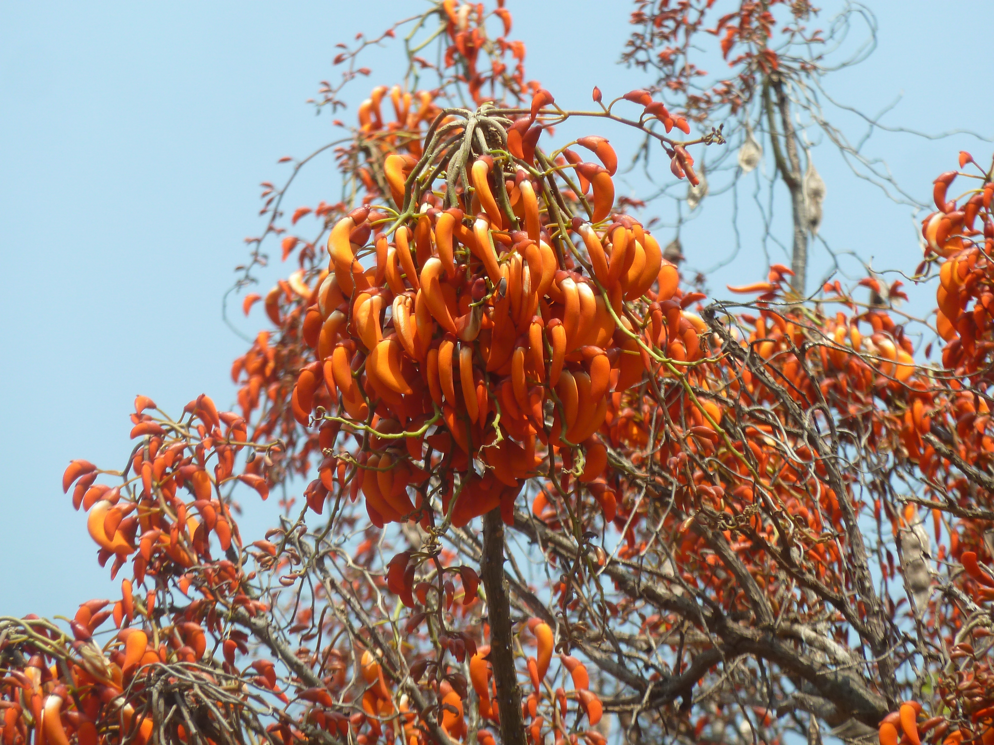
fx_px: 9907
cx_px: 497
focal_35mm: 345
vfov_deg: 4.3
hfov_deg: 5.7
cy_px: 372
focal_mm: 49.2
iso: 80
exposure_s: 1/250
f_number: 4.9
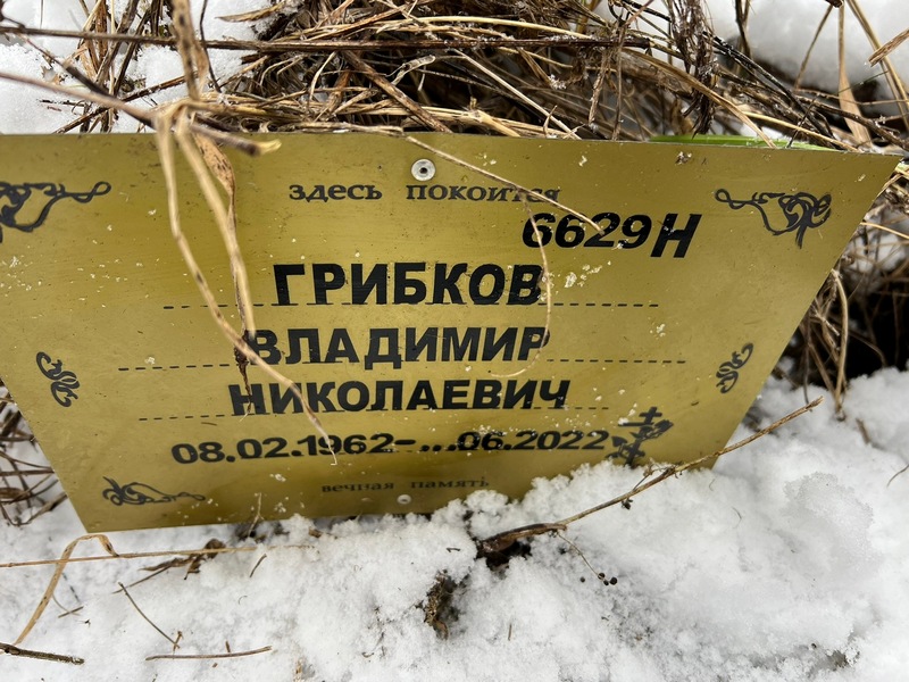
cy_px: 341
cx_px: 454
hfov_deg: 67.3
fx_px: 683
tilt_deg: -46.4
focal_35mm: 26
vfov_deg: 53.1
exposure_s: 1/139
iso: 32
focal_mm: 5.7
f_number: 1.5
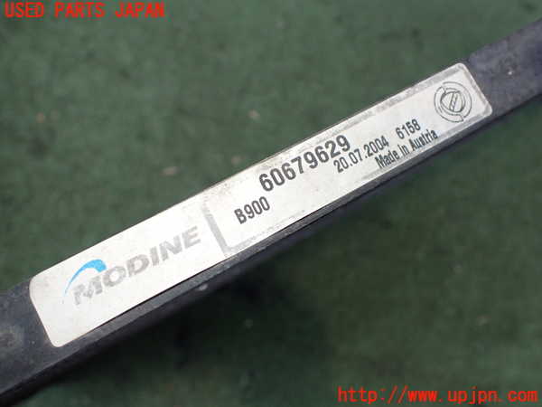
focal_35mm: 30
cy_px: 204
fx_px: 470
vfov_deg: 46.8
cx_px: 271
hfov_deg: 60.0
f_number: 2.3
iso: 250
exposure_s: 1/125
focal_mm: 5.4
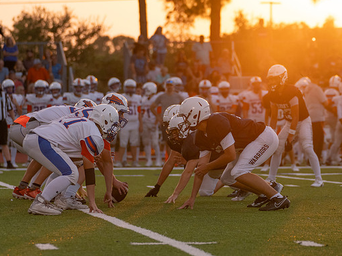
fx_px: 2717
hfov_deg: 7.2
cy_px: 128
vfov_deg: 5.4
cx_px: 168
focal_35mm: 275
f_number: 5.6
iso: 1250
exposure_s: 1/1250
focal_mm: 230
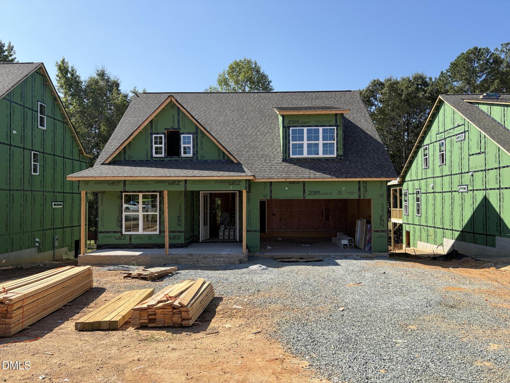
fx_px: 383
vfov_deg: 53.1
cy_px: 192
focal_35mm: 26
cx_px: 255
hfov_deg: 67.3
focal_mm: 5.96
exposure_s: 1/2283
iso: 50
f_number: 1.6
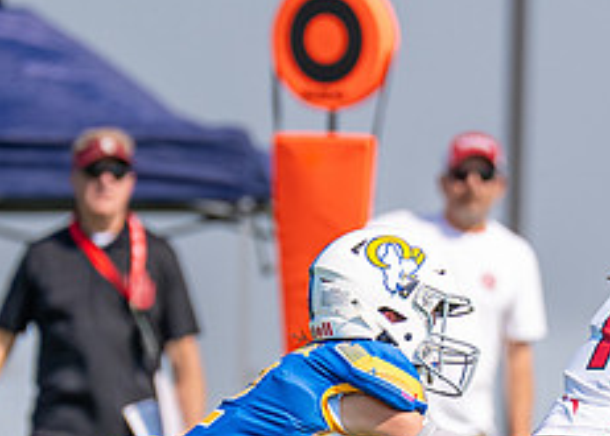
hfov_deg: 1.9
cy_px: 433
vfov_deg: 1.4
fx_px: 17948
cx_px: 387
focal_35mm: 1036
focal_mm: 200
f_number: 2.8
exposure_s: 1/3200
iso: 160
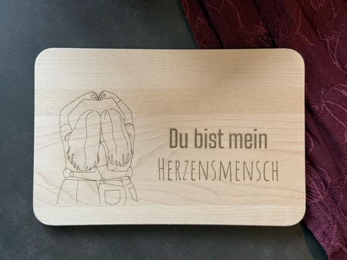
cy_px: 130
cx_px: 174
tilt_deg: -86.7
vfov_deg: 30.3
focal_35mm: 48
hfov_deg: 39.7
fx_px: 481
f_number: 1.78
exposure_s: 1/50
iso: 80
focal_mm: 6.76
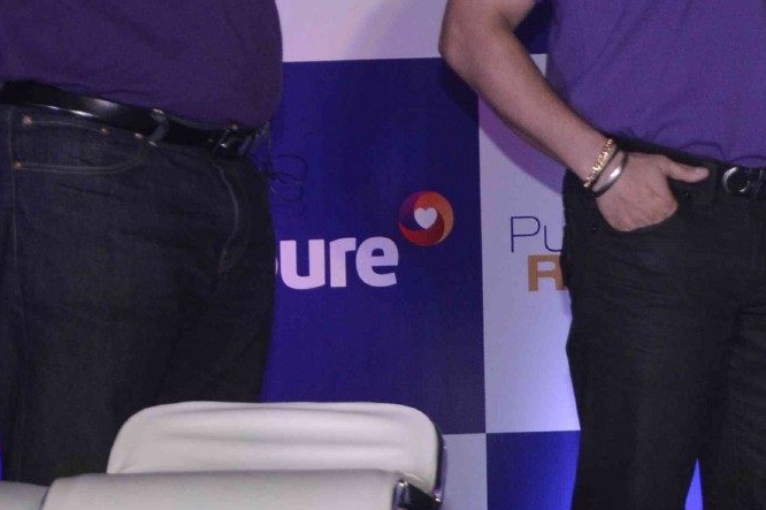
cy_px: 181
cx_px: 1026
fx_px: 5188
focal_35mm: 244
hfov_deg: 8.3
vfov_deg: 5.6
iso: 800
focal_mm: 48
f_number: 6.3
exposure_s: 1/200
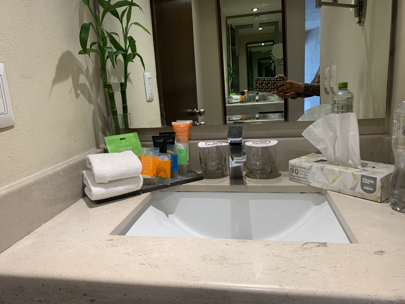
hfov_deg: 67.3
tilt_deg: -12.5
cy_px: 152
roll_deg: +3.9
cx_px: 202
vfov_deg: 53.1
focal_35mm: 26
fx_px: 304
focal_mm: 4.25
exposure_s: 1/60
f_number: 1.8
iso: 64
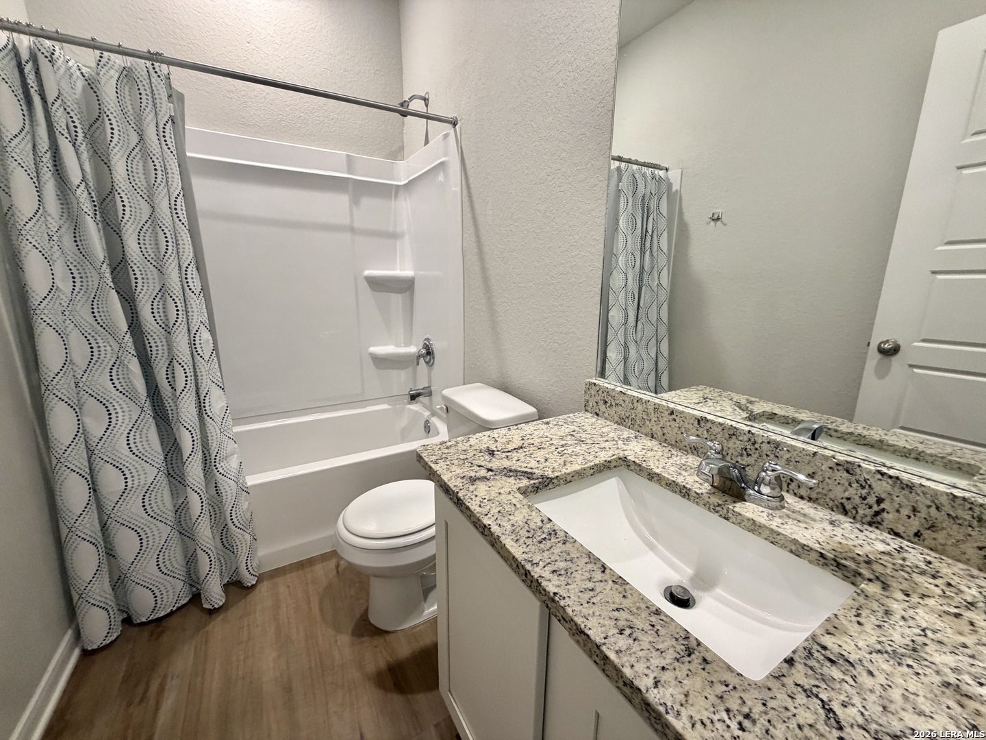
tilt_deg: -12.3
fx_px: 399
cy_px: 370
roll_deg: +0.6
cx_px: 493
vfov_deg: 85.7
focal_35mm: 14
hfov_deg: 102.1
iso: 250
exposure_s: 1/60
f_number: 2.2
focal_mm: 2.22
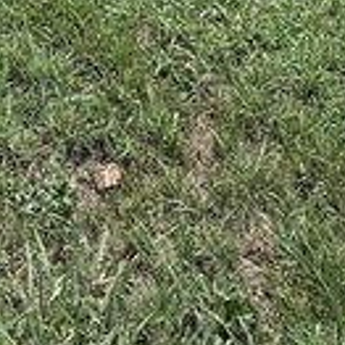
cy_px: -417
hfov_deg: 26.2
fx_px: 710
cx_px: 24
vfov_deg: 16.6
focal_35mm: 63
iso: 64
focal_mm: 2.22
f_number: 2.2
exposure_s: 1/3125
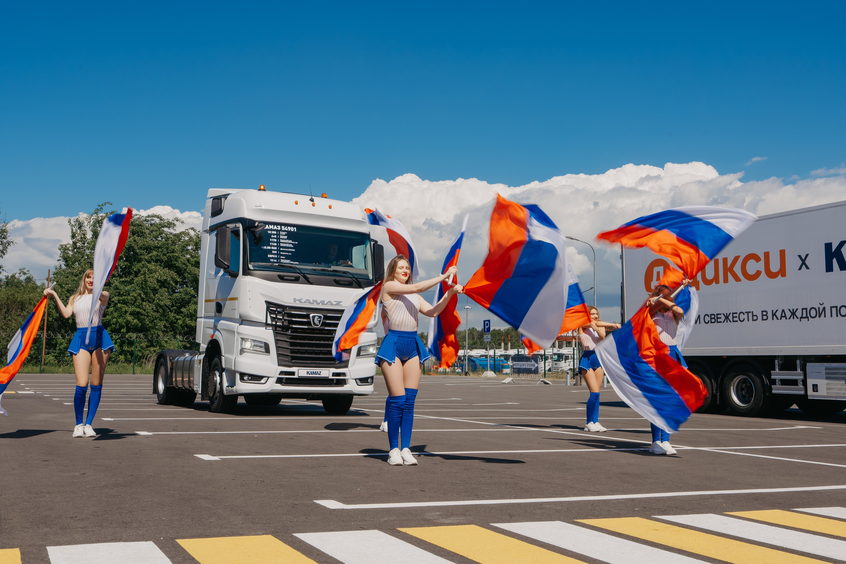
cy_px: 282
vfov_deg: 36.3
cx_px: 423
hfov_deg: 52.4
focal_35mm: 37
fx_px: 860
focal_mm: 35
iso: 160
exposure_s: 1/125
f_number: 16
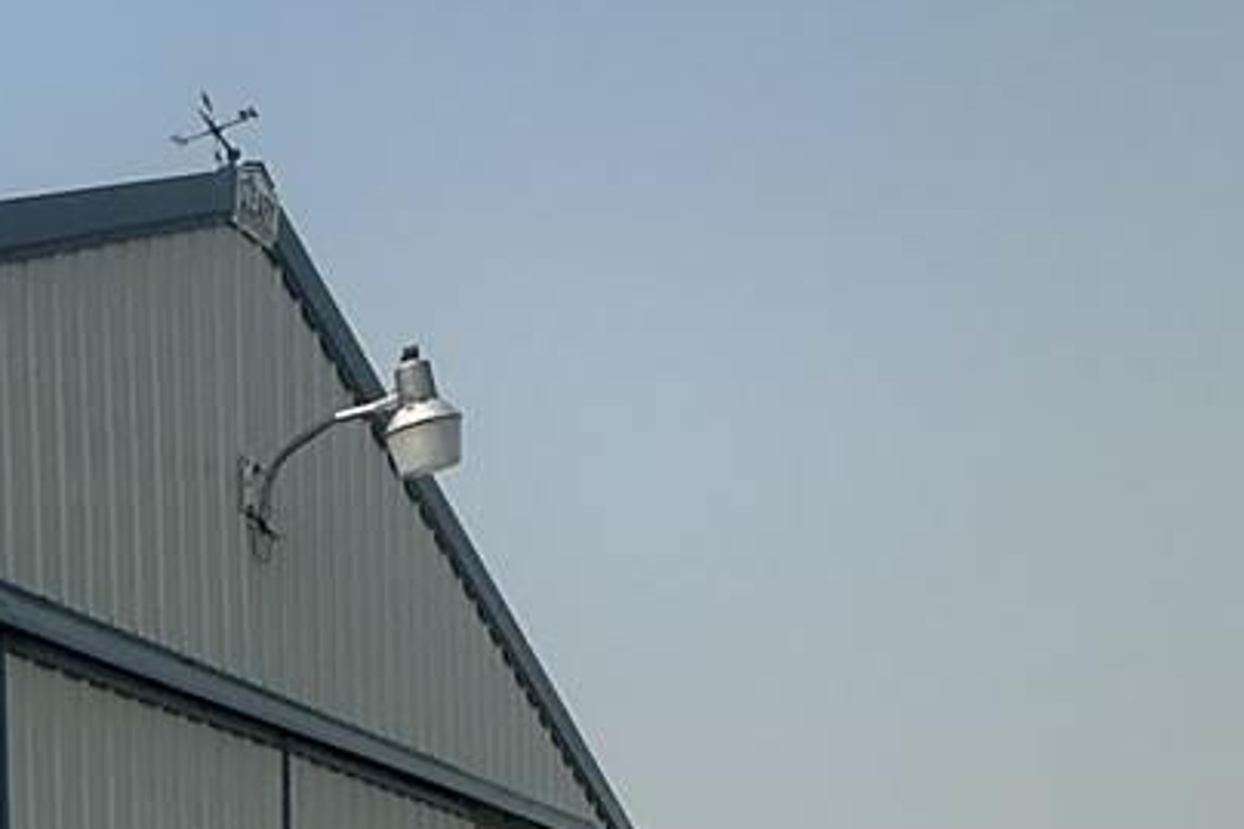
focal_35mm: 83
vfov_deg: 14.5
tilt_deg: -1.3
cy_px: 1467
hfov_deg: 21.5
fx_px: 2867
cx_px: -477
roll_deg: +2.3
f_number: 2.2
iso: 40
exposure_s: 1/3205
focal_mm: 2.22
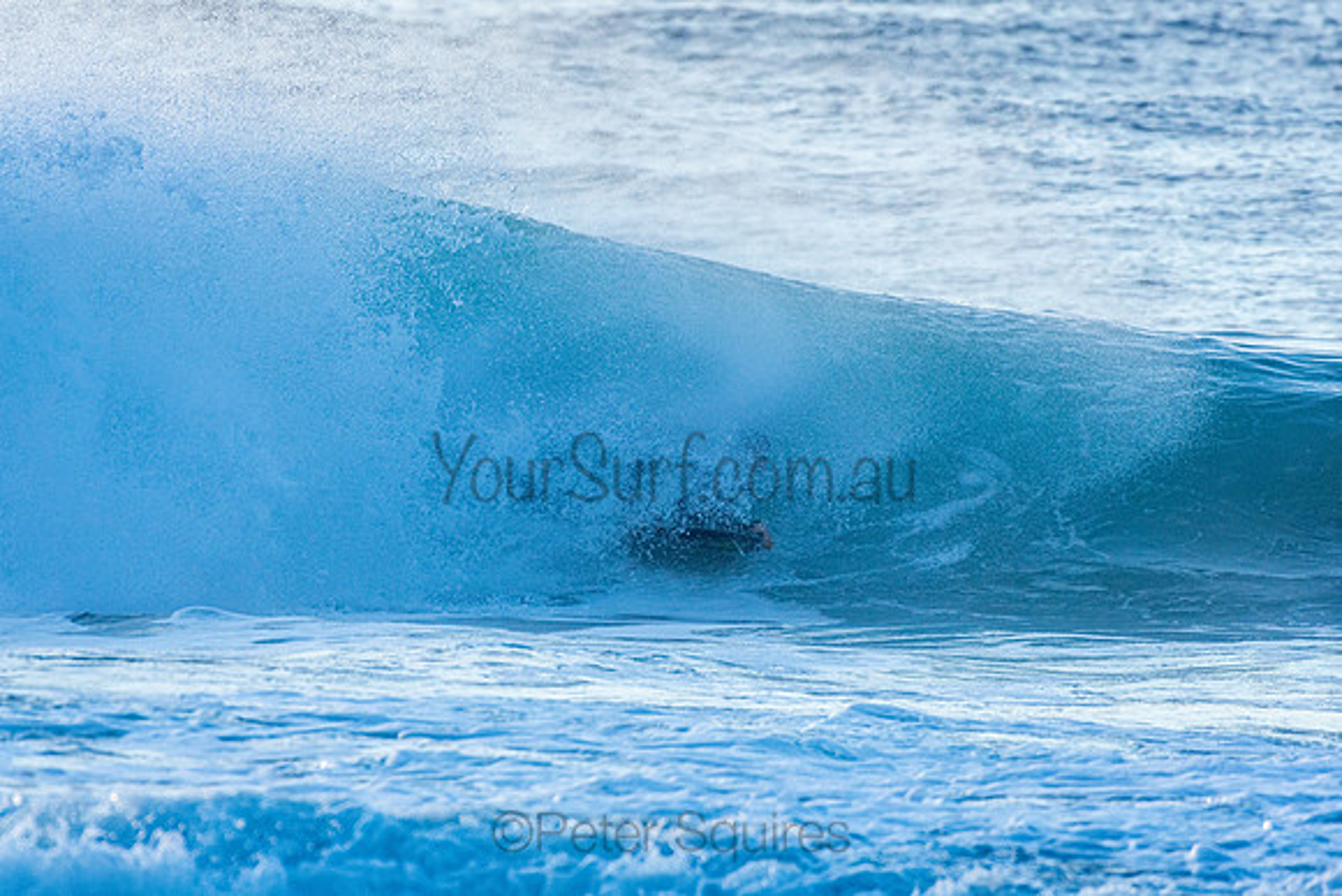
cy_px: 448
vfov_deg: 1.9
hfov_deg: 2.9
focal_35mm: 720
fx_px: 26845
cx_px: 671
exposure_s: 1/1250
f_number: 5.6
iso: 500
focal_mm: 480
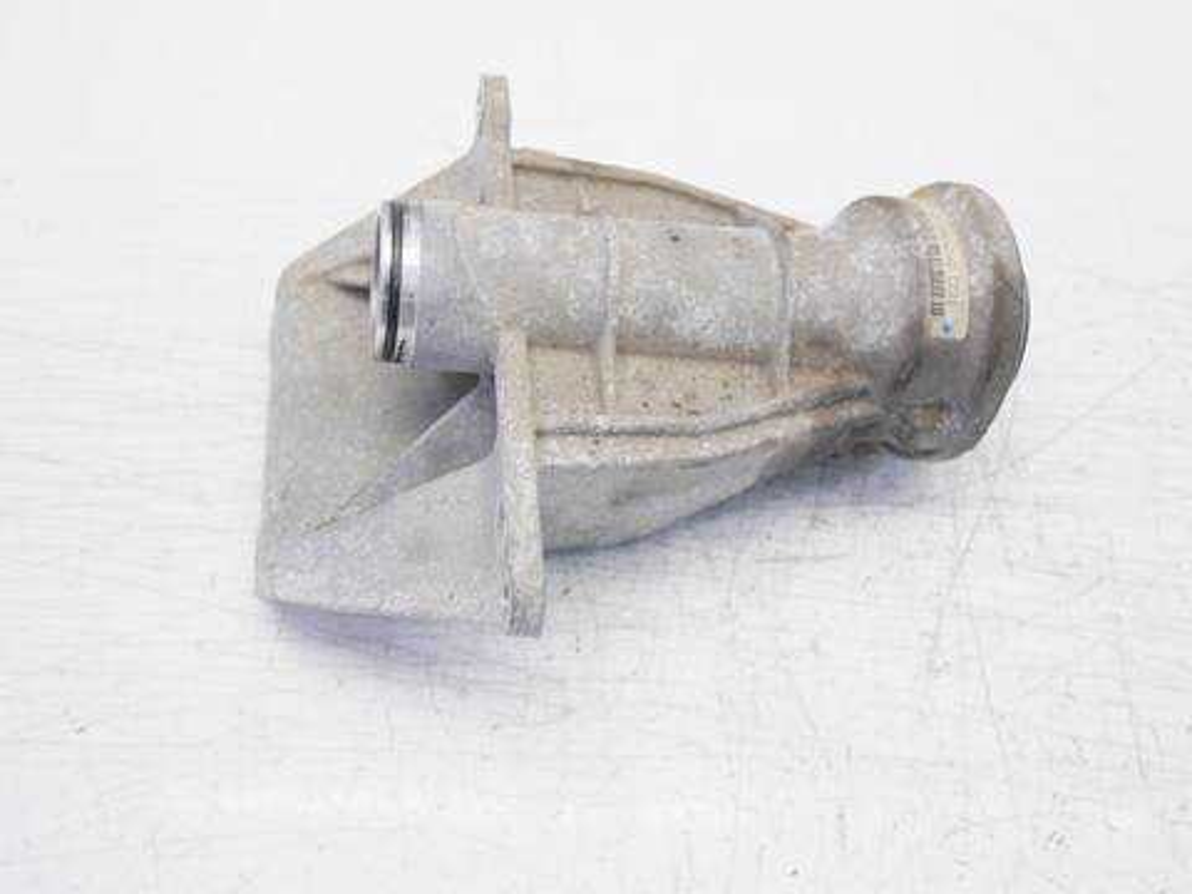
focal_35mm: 32
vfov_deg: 44.2
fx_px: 1102
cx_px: 596
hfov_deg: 56.8
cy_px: 447
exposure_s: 1/60
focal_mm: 16
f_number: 4
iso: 200
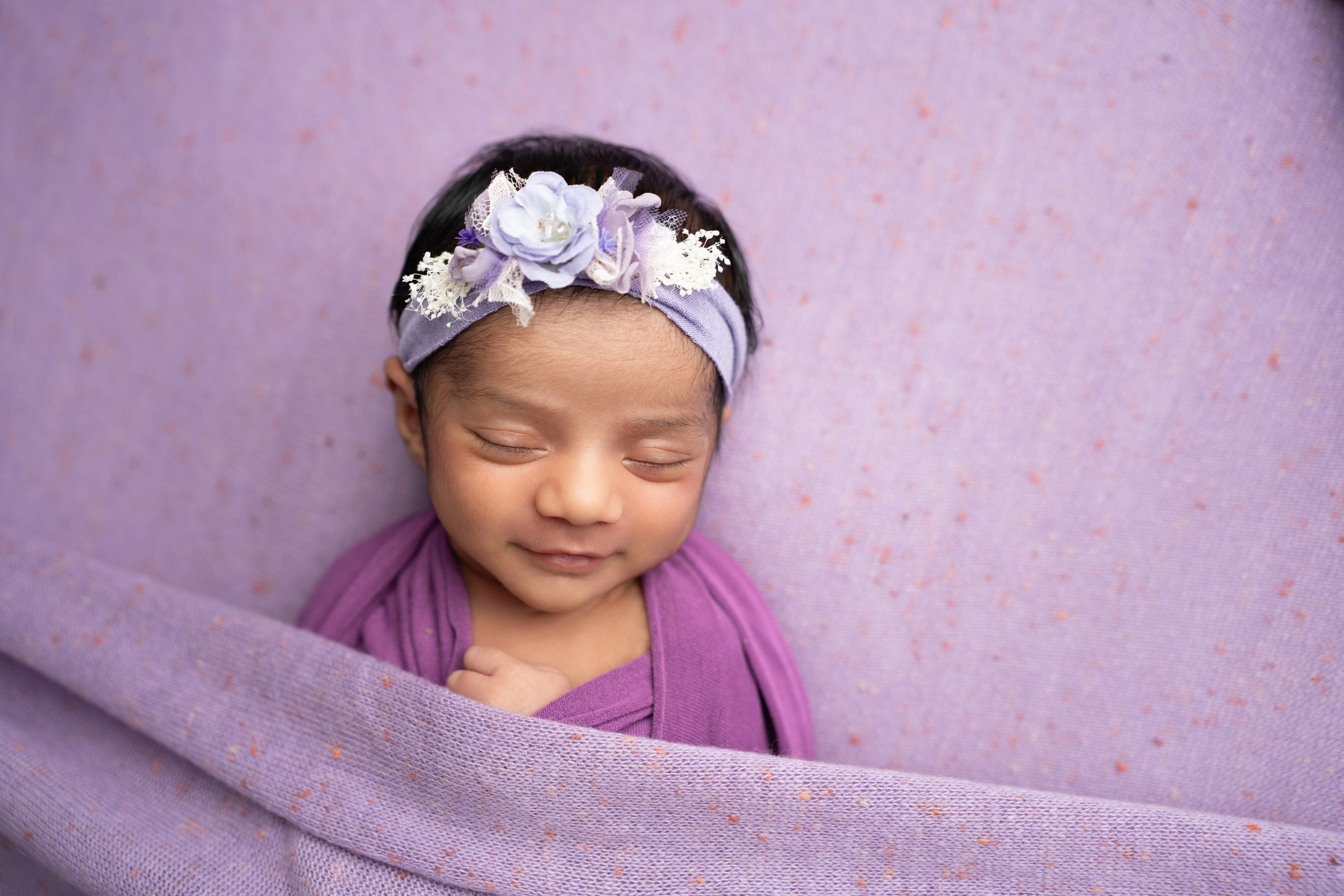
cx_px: 672
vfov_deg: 37.9
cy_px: 448
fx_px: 1307
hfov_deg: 54.4
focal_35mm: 35
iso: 125
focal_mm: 35
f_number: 2.5
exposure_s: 1/20
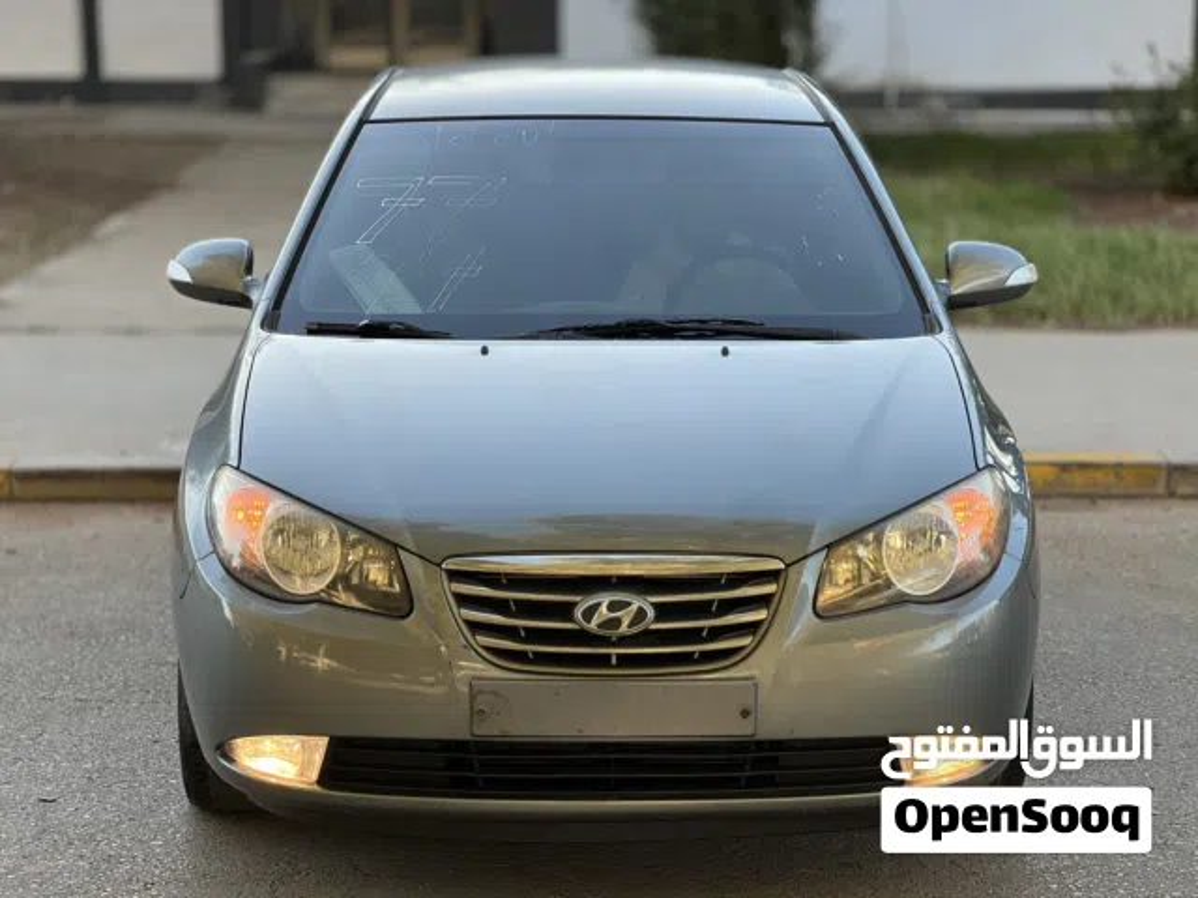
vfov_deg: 19.1
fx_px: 2665
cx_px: 599
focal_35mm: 77
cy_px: 449
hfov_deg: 25.3
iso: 64
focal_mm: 9
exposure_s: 1/121
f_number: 2.8
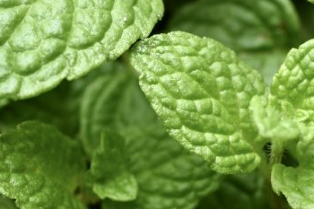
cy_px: 136
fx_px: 915
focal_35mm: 105
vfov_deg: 13.0
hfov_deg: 19.3
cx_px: 241
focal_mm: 40
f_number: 8
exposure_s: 1/2
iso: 100
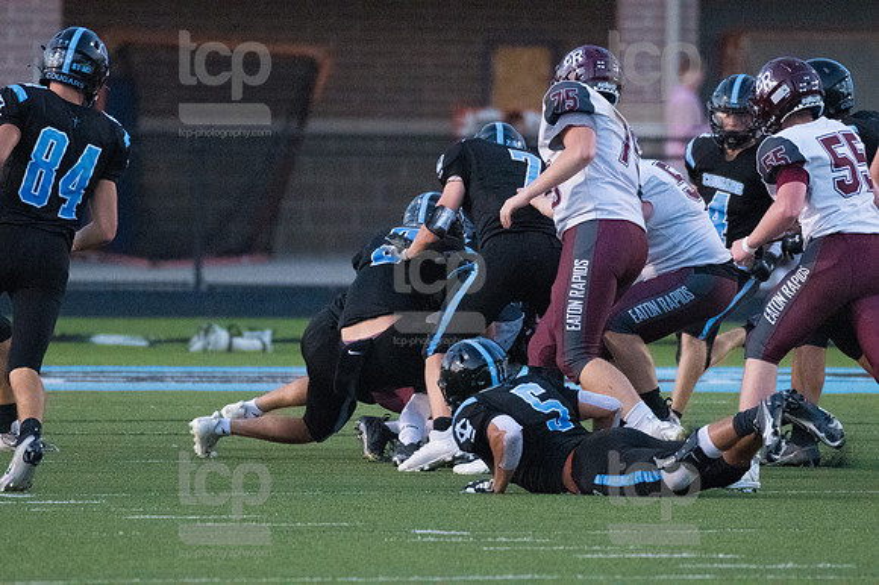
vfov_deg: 2.2
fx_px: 15373
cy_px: 292
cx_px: 440
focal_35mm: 630
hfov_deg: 3.3
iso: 6400
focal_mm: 420
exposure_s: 1/2000
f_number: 5.6
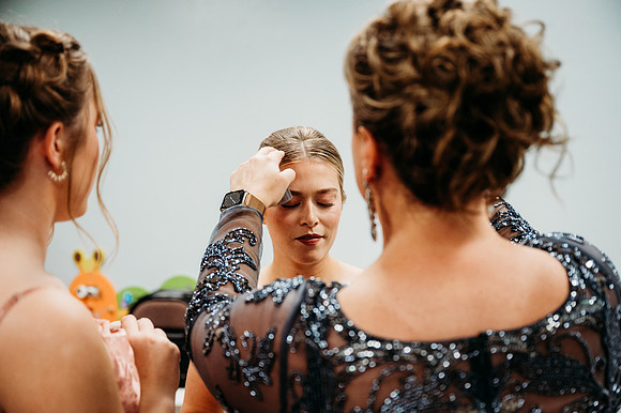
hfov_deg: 44.5
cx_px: 310
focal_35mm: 44
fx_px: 759
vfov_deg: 30.5
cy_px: 206
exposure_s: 1/320
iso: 2000
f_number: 3.2
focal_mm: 44
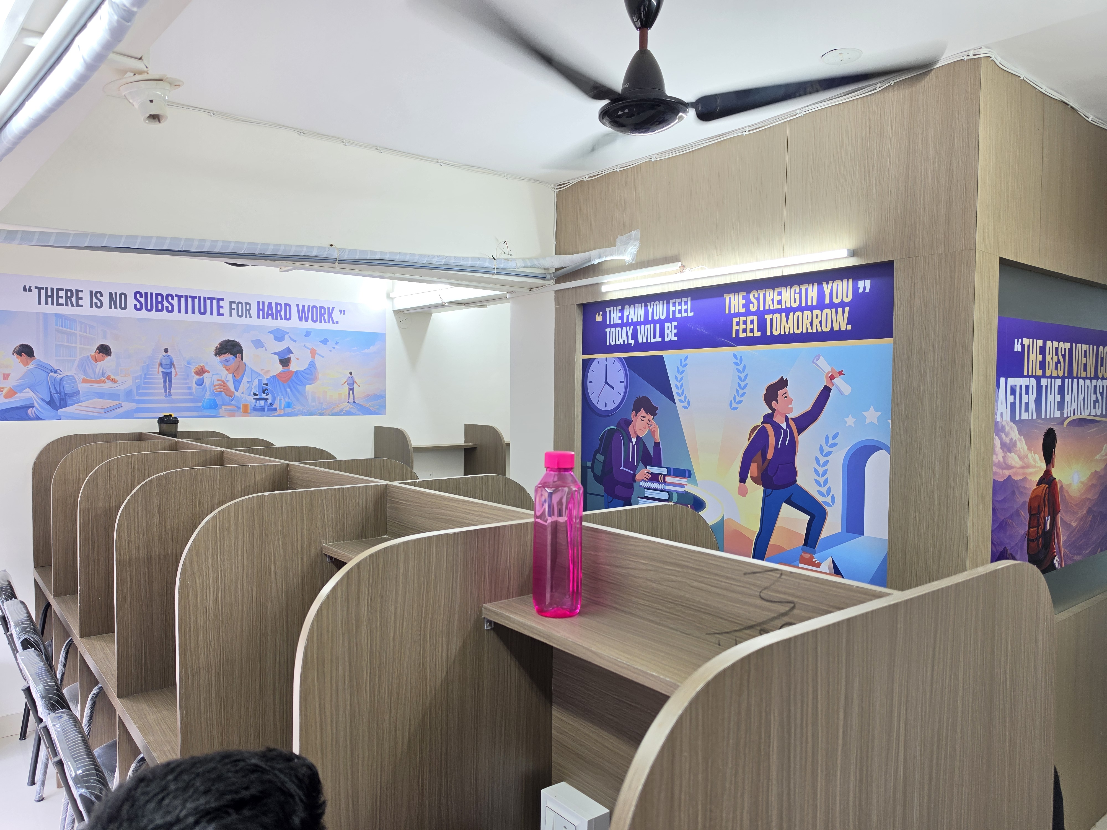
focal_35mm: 23
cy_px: 415
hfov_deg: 73.9
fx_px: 736
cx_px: 554
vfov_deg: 58.9
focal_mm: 6.5
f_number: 1.4
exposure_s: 1/100
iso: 64
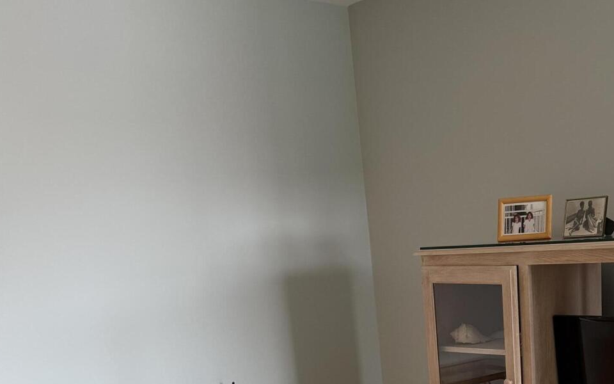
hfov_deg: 37.1
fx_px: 887
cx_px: 471
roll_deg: +3.5
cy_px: 455
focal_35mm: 53
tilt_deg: -14.2
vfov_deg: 22.6
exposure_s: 1/60
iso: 250
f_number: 1.78
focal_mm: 6.76
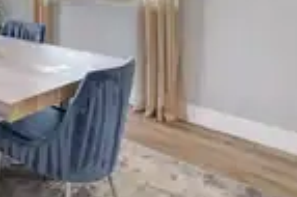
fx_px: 346
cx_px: -37
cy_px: -33
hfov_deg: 37.8
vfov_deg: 28.2
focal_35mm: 42
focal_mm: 15
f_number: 6.3
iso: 400
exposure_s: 1/80
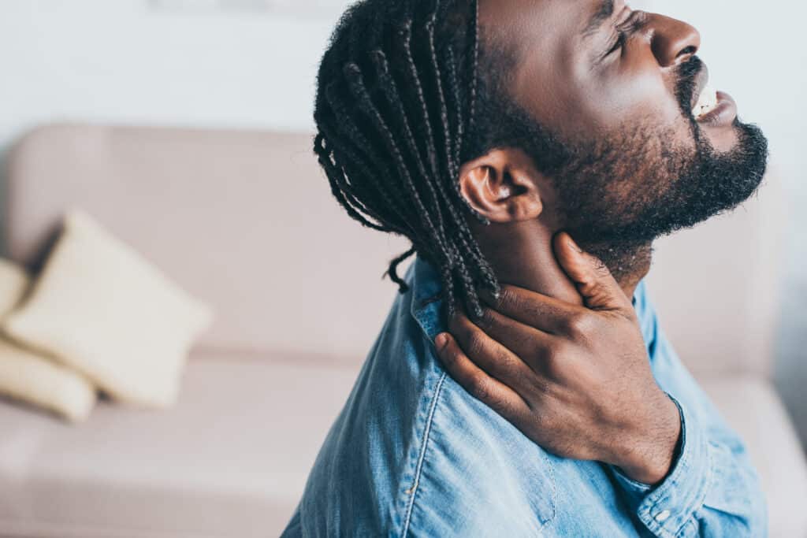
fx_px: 1121
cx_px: 404
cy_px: 269
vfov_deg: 27.0
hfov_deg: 39.6
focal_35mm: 50
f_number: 3.5
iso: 500
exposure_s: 1/100
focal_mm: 50
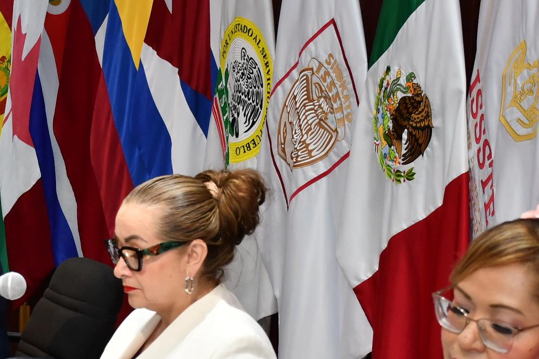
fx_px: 2066
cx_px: 129
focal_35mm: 138
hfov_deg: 14.8
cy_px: 308
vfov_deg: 9.9
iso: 1000
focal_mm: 34
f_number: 5.6
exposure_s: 1/100
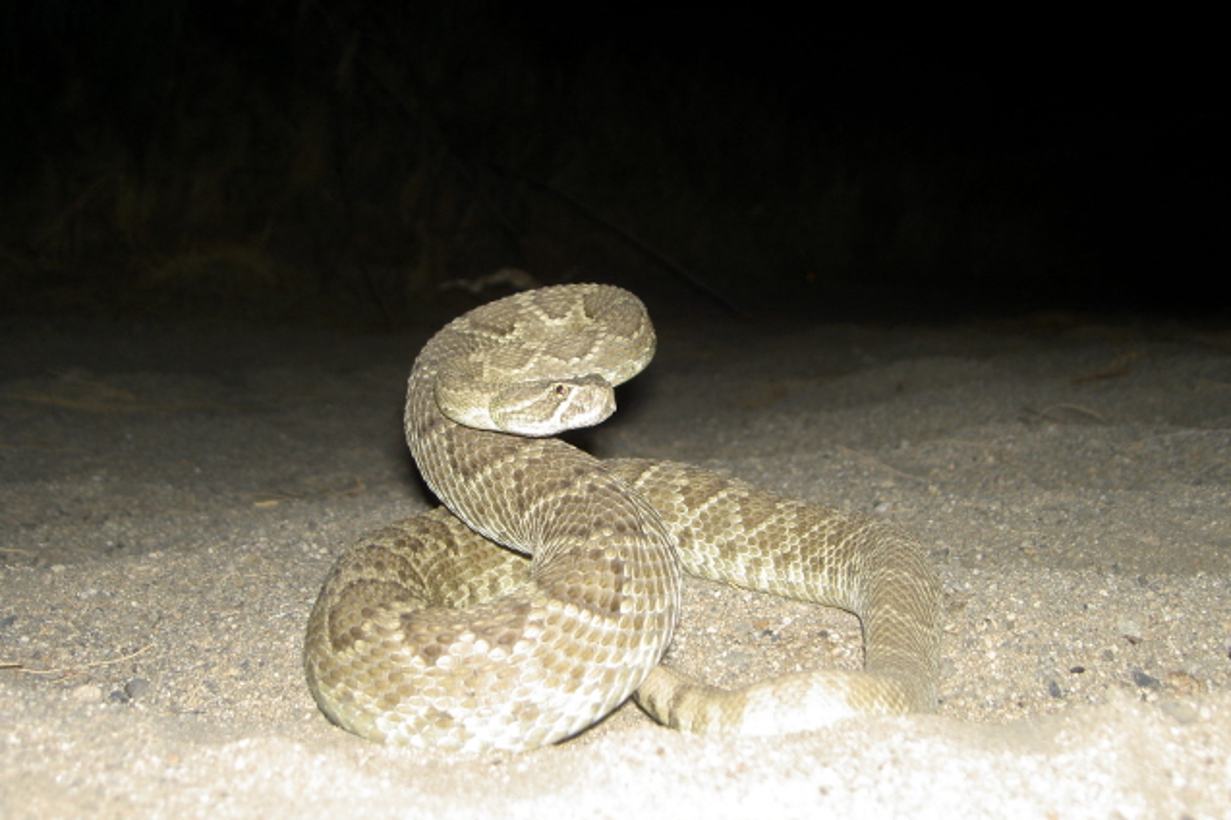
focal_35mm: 46
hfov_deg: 42.8
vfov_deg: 29.2
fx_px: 1572
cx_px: 615
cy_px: 462
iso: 100
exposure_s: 1/60
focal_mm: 9
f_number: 2.9
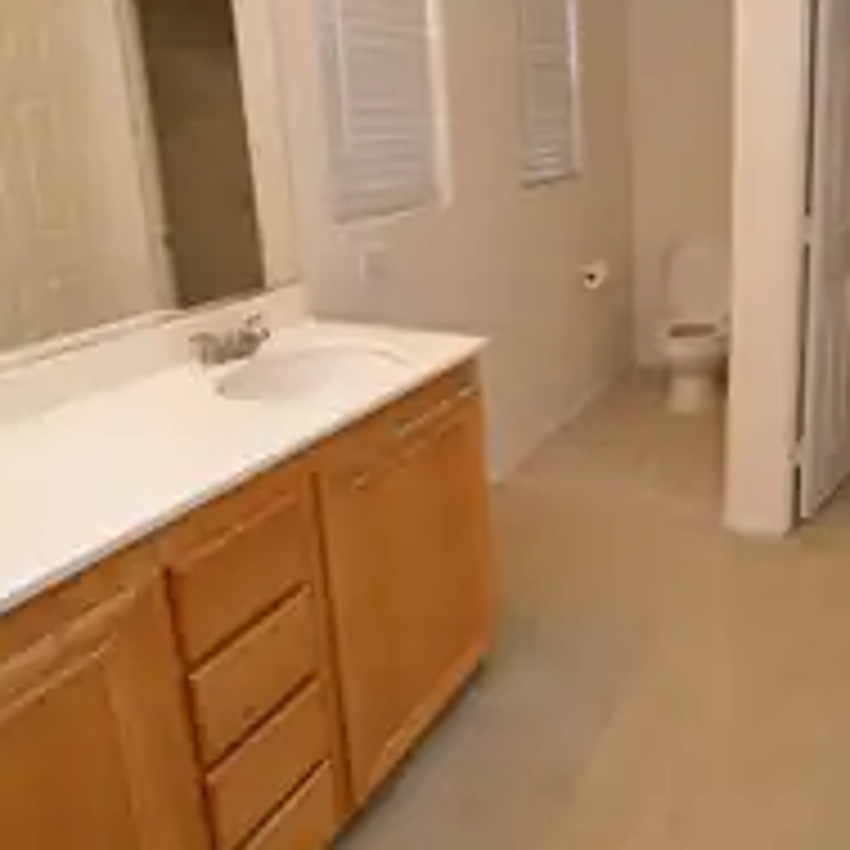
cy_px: 315
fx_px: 750
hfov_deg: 58.6
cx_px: 513
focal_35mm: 27
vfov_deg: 58.3
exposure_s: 1/60
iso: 400
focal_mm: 10
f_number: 4
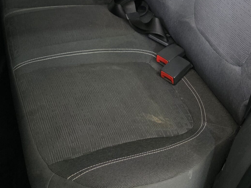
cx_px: 174
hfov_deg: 33.4
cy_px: -22
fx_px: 413
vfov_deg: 23.9
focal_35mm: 57
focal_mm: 6.3
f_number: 1.7
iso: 320
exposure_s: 1/100
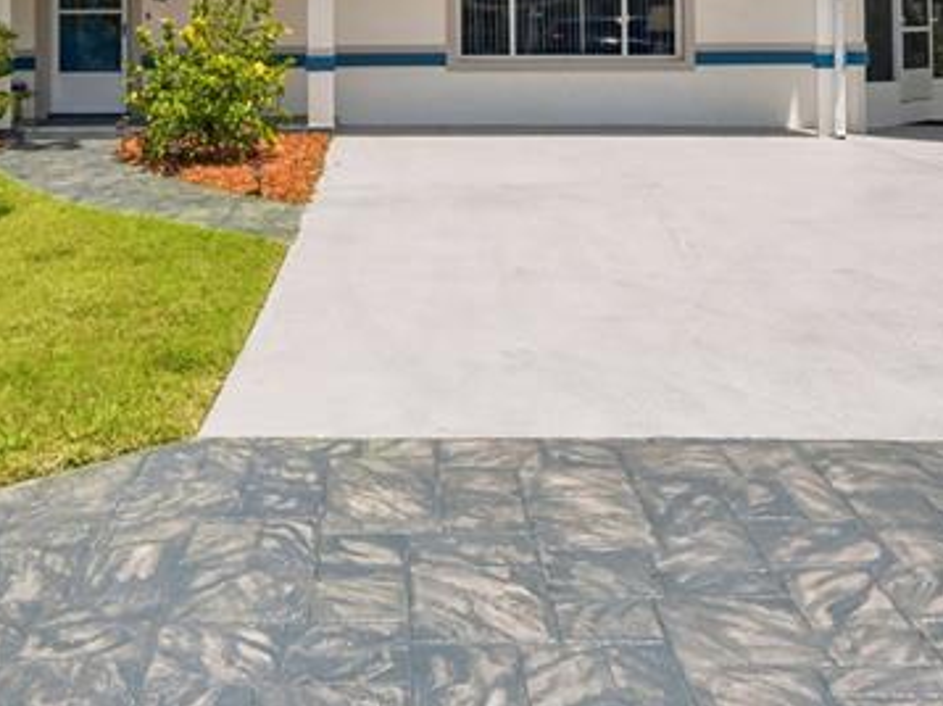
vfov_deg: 27.9
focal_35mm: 44
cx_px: 369
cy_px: -184
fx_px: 1198
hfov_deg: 42.7
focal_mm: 16
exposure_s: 1/2500
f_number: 8
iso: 400
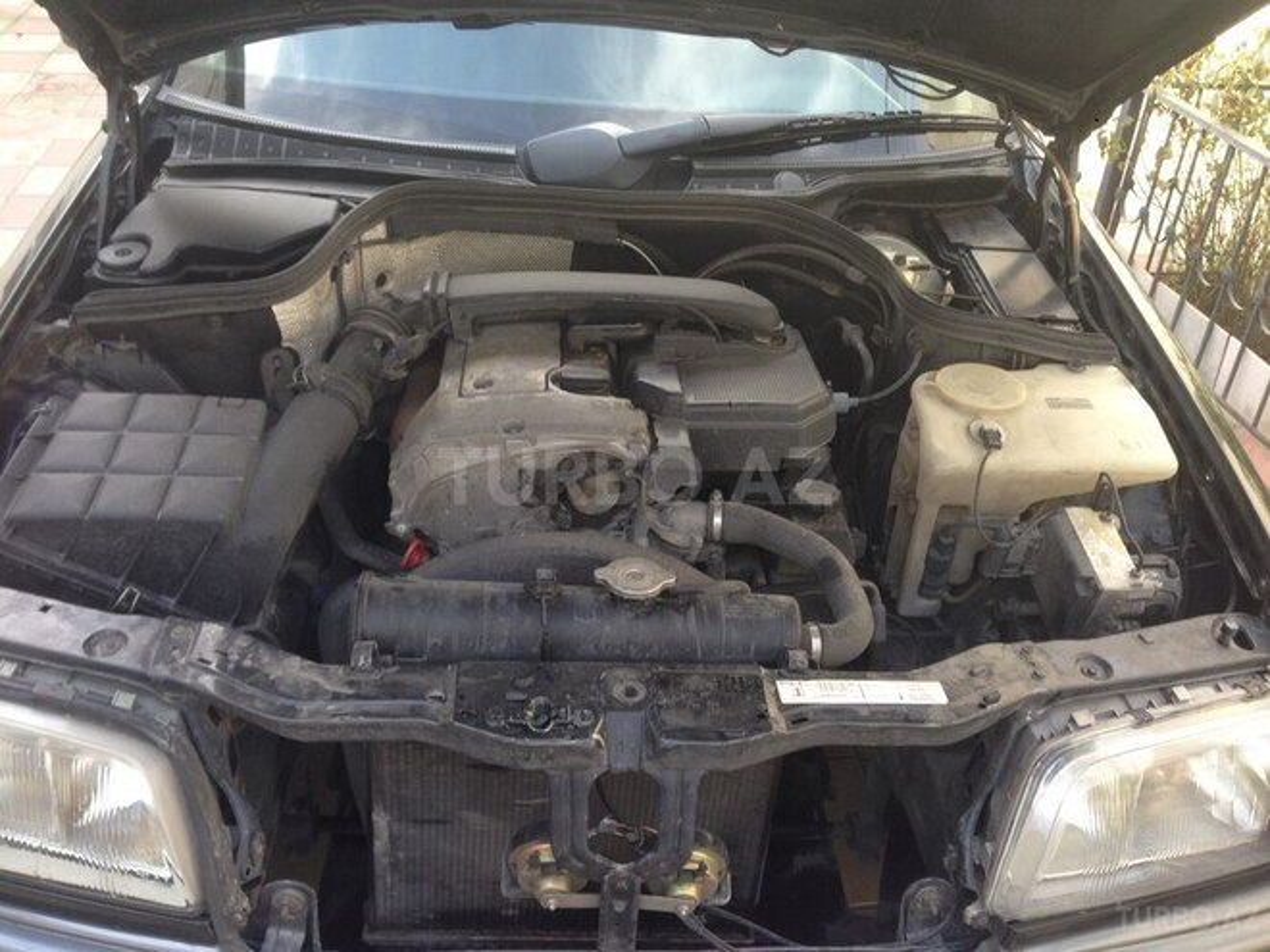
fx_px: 1211
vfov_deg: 42.9
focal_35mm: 33
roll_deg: -1.6
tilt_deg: -32.0
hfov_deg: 55.4
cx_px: 635
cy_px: 476
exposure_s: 1/120
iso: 50
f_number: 2.4
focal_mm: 4.12
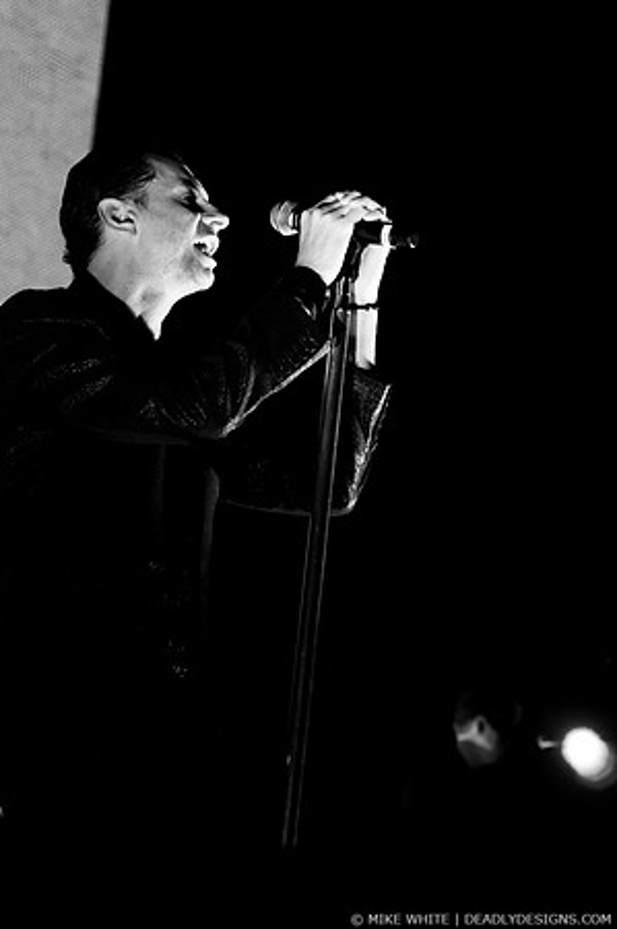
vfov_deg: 19.5
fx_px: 2705
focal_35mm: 105
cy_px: 464
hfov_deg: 13.0
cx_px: 308
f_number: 4
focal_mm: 70
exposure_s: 1/160
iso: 800
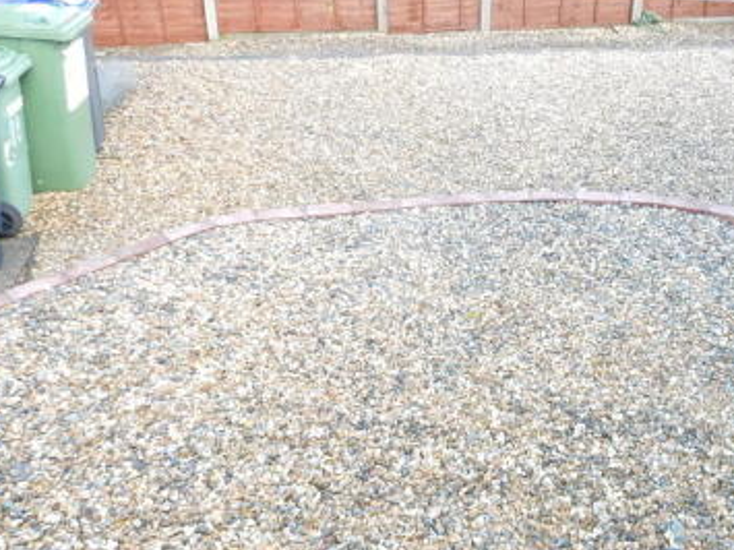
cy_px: 226
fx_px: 869
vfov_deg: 35.0
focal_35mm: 41
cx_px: 475
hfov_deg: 45.3
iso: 180
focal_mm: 4.5
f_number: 4
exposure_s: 1/50
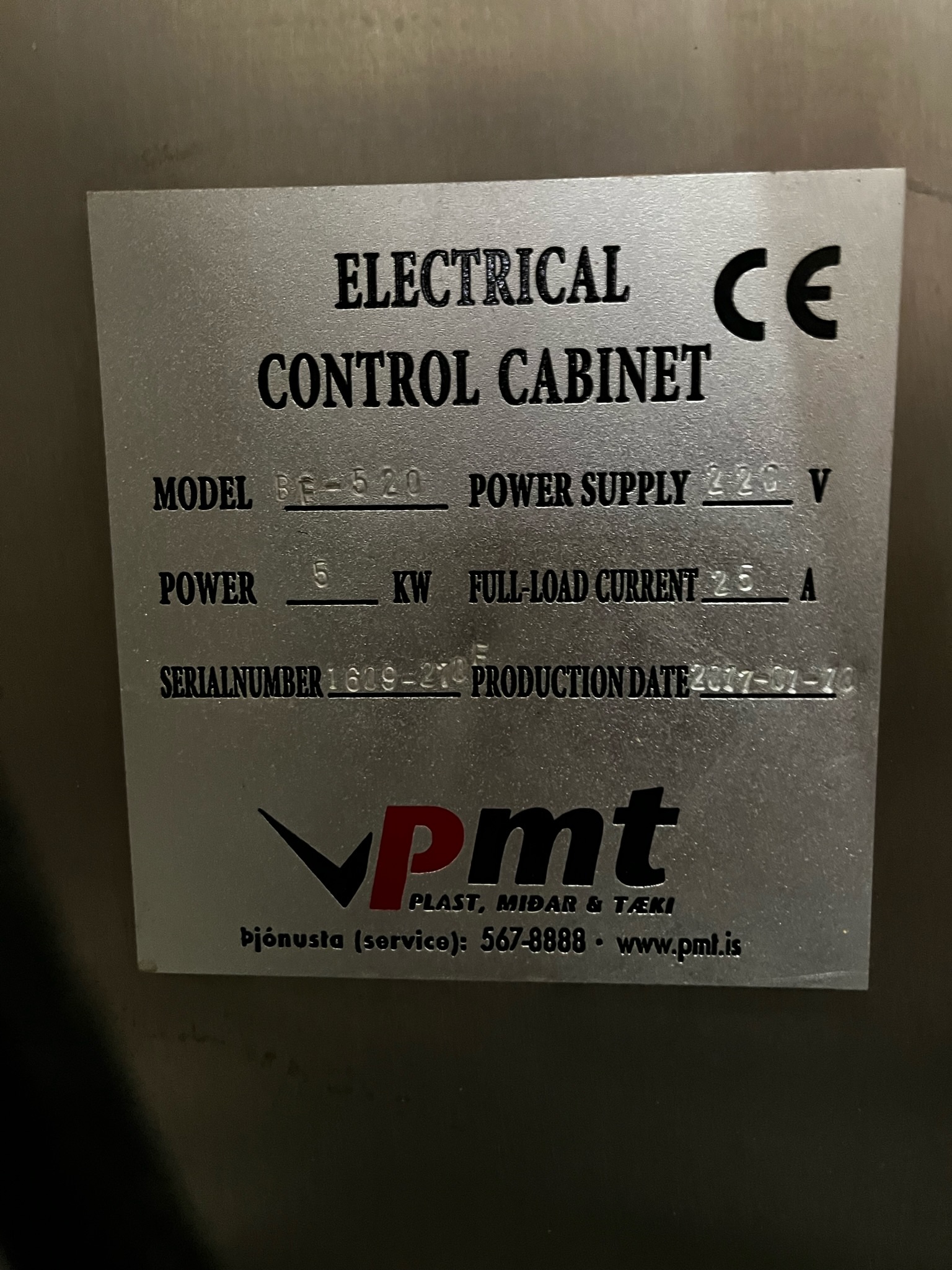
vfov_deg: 67.3
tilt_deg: -6.9
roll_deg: +0.0
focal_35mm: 26
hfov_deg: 53.0
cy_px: 635
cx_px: 476
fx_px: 954
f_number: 1.6
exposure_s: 1/25
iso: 800
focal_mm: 5.1
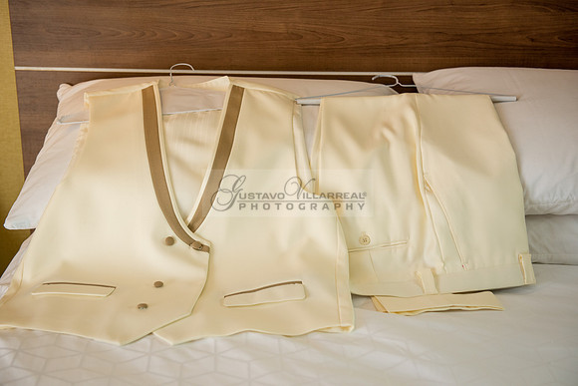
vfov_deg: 24.6
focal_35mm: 55
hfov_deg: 36.2
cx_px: 289
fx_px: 883
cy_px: 193
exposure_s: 1/250
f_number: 3.5
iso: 500
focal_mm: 55
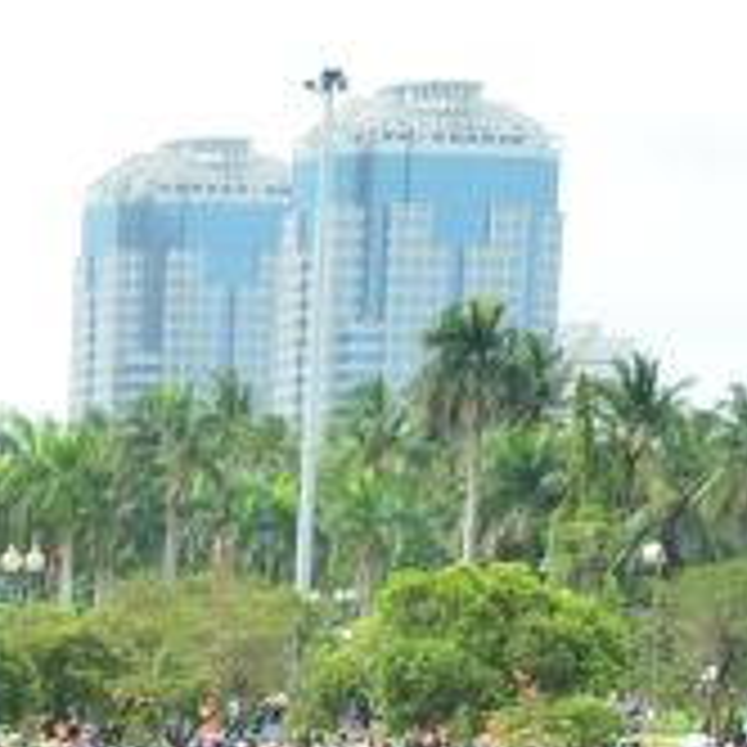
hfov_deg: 10.4
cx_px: -1120
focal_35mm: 141
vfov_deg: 11.5
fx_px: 3442
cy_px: 1350
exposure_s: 1/1250
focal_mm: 18
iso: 800
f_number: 5.6
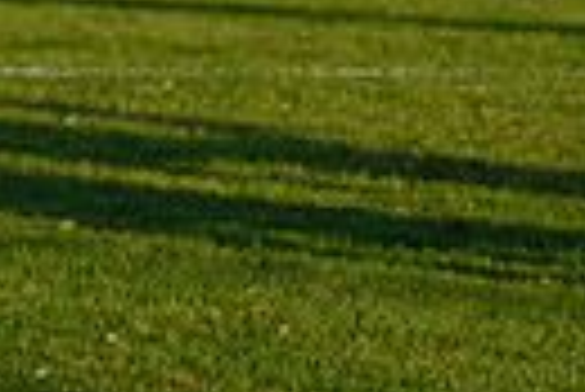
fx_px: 11013
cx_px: 1179
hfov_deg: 3.0
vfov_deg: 2.0
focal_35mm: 677
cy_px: -269
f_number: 4
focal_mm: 92
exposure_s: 1/2000
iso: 450
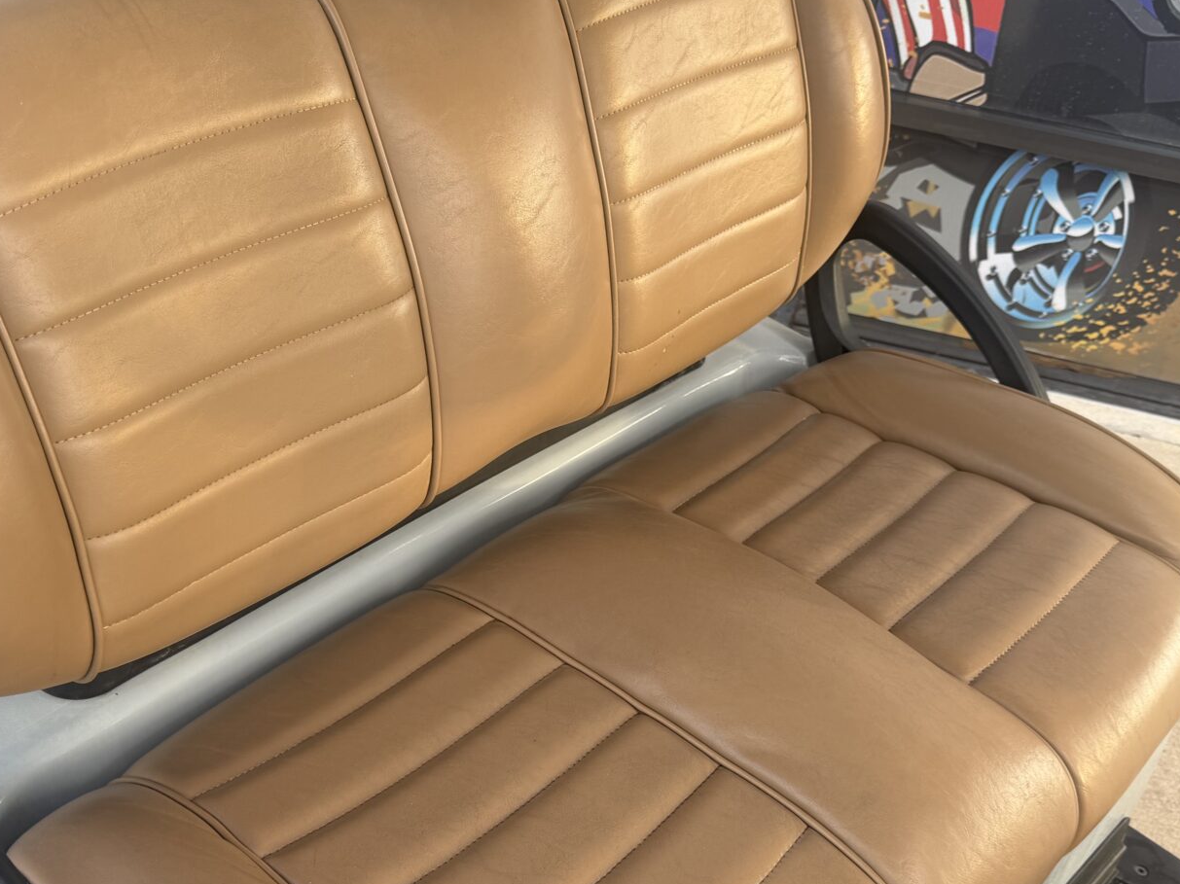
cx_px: 537
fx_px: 1295
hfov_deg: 48.9
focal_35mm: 38
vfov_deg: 37.5
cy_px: 548
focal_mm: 6.76
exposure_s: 1/146
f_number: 1.78
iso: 64
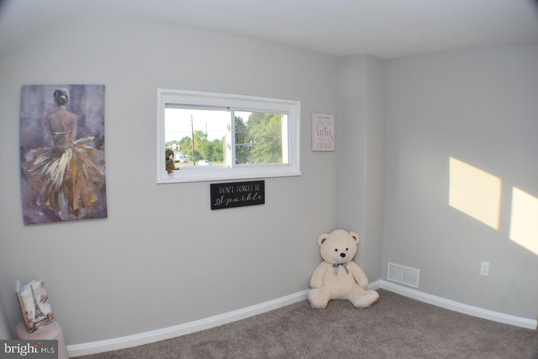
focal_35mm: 36
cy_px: 180
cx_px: 269
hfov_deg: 53.1
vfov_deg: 36.9
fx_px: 538
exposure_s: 1/200
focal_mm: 24
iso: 400
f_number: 7.1
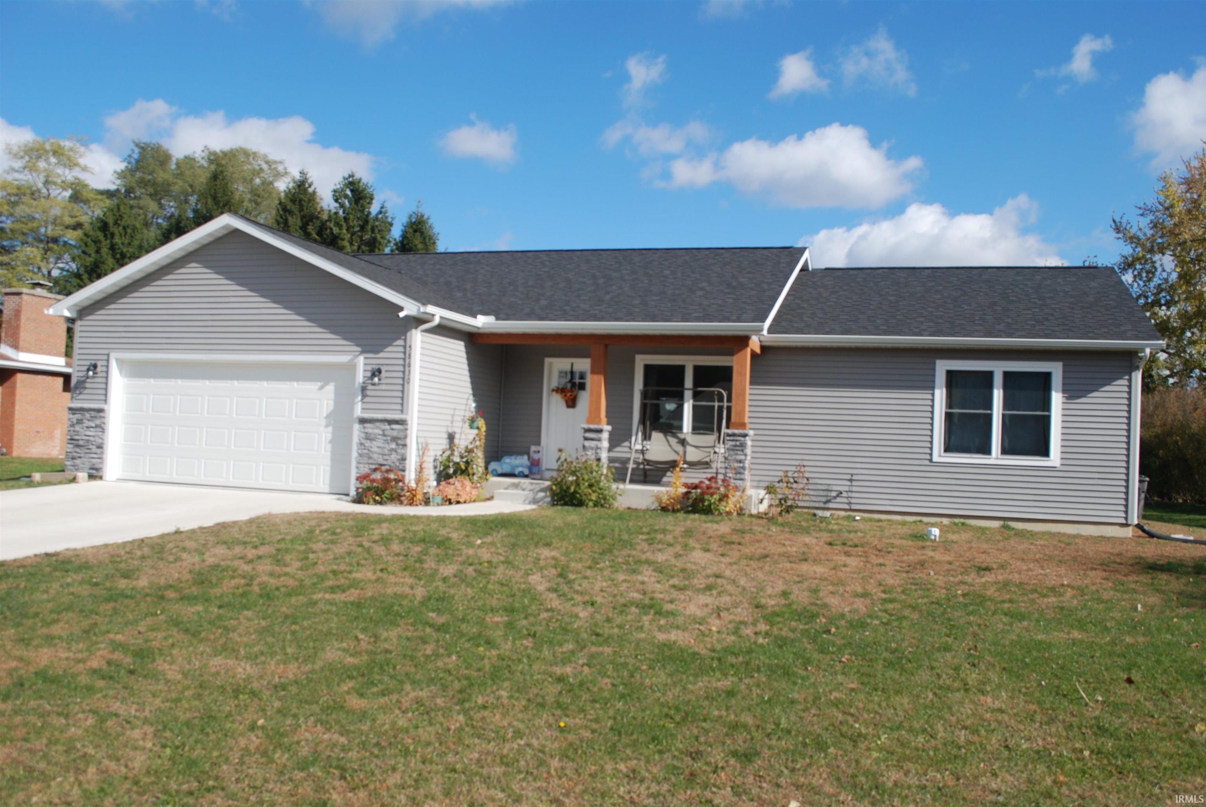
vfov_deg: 43.7
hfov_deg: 61.9
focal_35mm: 30
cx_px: 603
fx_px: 1006
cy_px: 404
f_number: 8
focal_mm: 20
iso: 100
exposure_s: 1/250
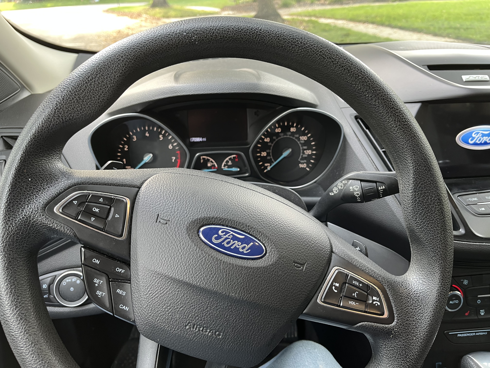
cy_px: 184
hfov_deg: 67.3
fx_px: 368
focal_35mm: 26
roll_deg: +3.2
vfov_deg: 53.1
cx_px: 245
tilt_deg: -27.1
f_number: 1.6
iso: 125
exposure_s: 1/75
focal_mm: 5.1
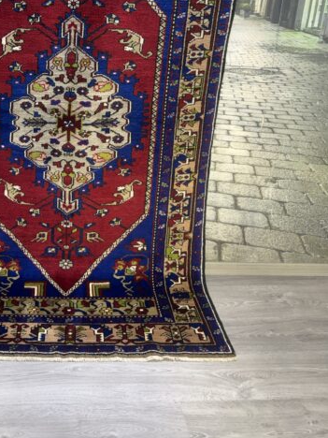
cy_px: 101
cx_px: 66
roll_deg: -1.6
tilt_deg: -20.2
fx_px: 518
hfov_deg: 34.1
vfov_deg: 44.0
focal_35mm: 41
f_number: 1.78
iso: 125
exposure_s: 1/100
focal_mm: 6.76
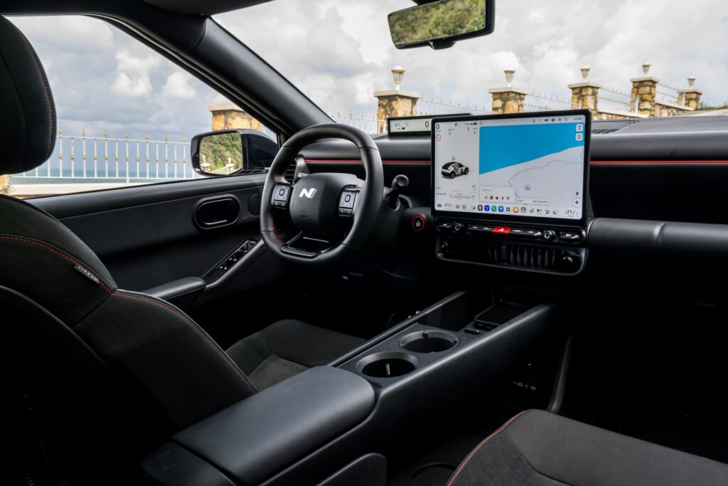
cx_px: 364
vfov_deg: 41.7
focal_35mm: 32
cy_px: 243
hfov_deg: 59.5
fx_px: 637
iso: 250
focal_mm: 31.5
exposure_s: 1/8
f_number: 16
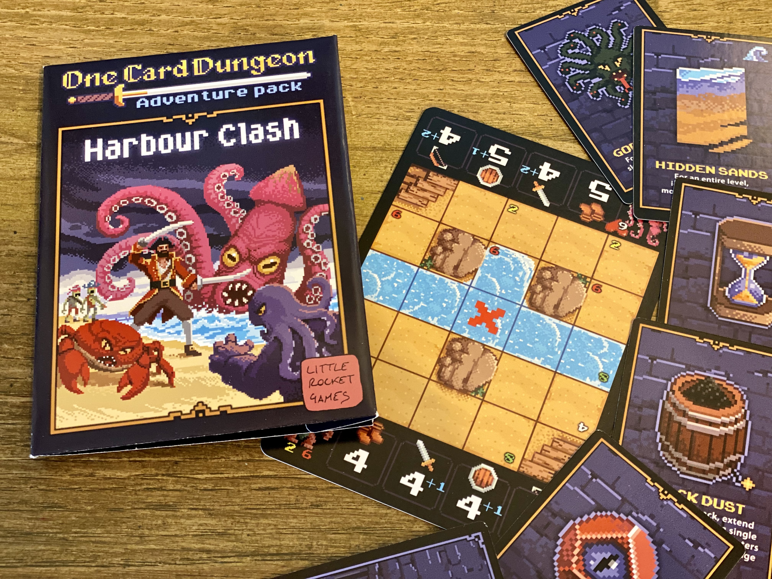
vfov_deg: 28.0
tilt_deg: -62.9
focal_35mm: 52
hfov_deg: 36.8
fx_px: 1160
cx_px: 386
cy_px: 290
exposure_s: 1/33
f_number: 2
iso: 200
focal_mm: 6
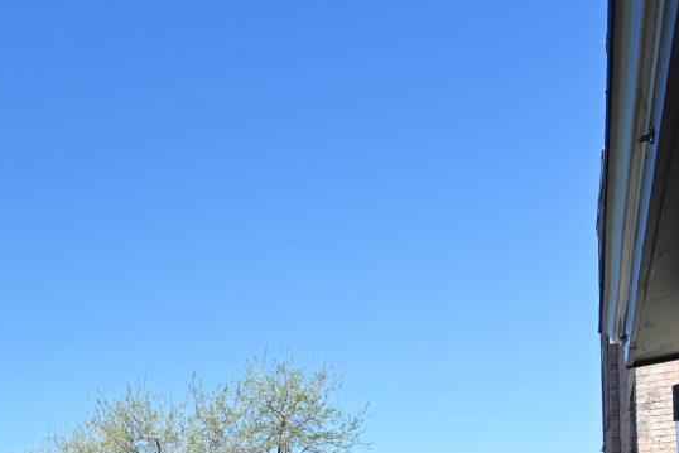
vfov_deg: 28.2
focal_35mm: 39
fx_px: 736
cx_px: -120
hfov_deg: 38.1
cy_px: 588
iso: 100
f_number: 7.1
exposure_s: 1/400
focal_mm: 14
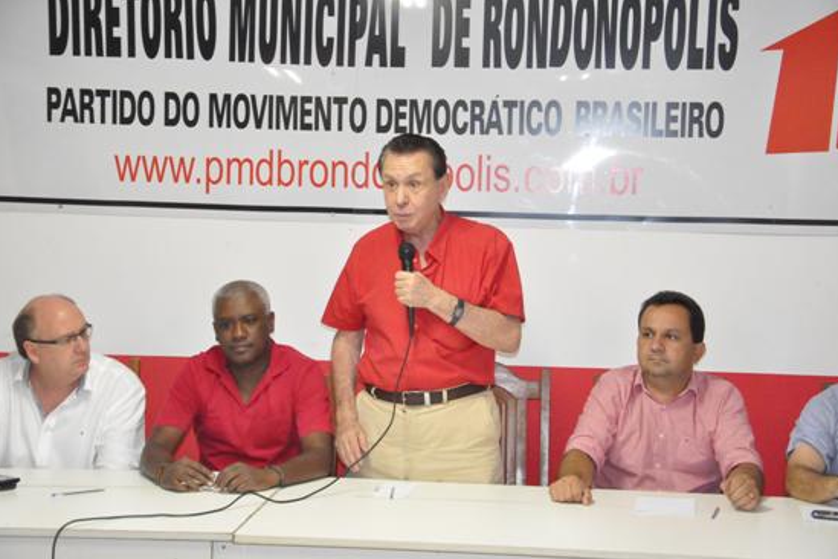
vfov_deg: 17.9
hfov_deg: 26.7
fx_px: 1769
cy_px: 280
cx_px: 419
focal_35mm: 76
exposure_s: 1/100
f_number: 7.1
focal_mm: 50
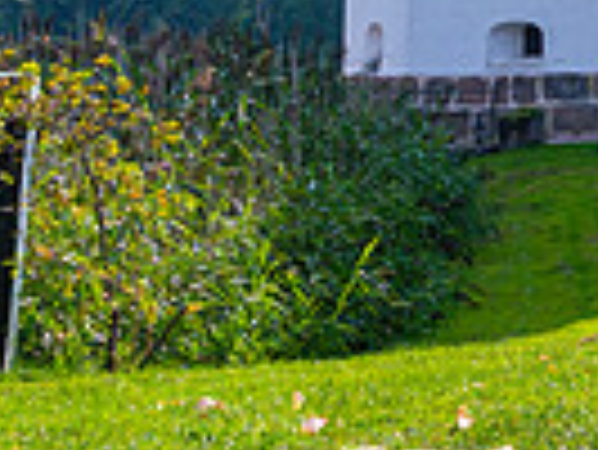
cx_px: 1290
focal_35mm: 130
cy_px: -335
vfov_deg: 10.8
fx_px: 2248
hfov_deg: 12.7
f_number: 9
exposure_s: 1/320
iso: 200
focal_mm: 21
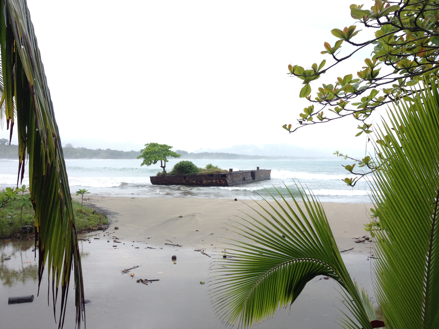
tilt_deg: -4.5
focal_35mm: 35
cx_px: 220
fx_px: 444
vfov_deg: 40.7
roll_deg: +0.0
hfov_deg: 52.6
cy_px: 164
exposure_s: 1/182
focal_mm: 4.28
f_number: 2.4
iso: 50
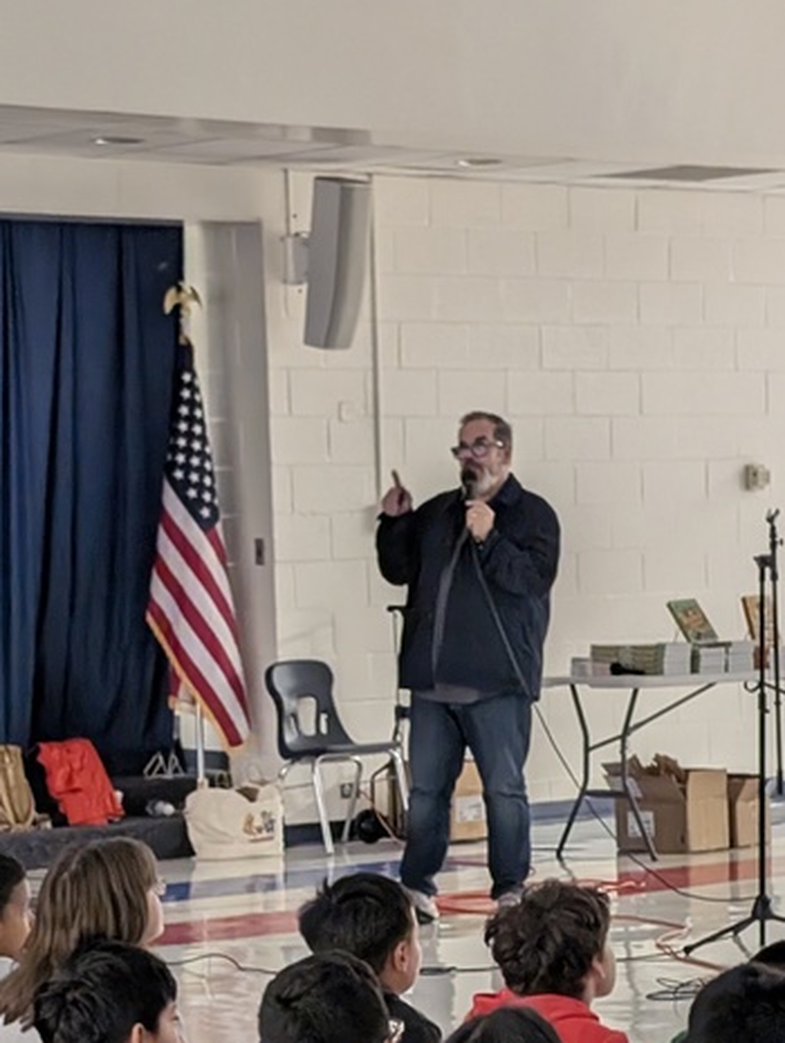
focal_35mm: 108
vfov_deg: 17.9
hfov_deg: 13.7
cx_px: 488
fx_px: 3258
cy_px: 931
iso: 228
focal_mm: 6.9
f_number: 1.68
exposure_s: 1/60
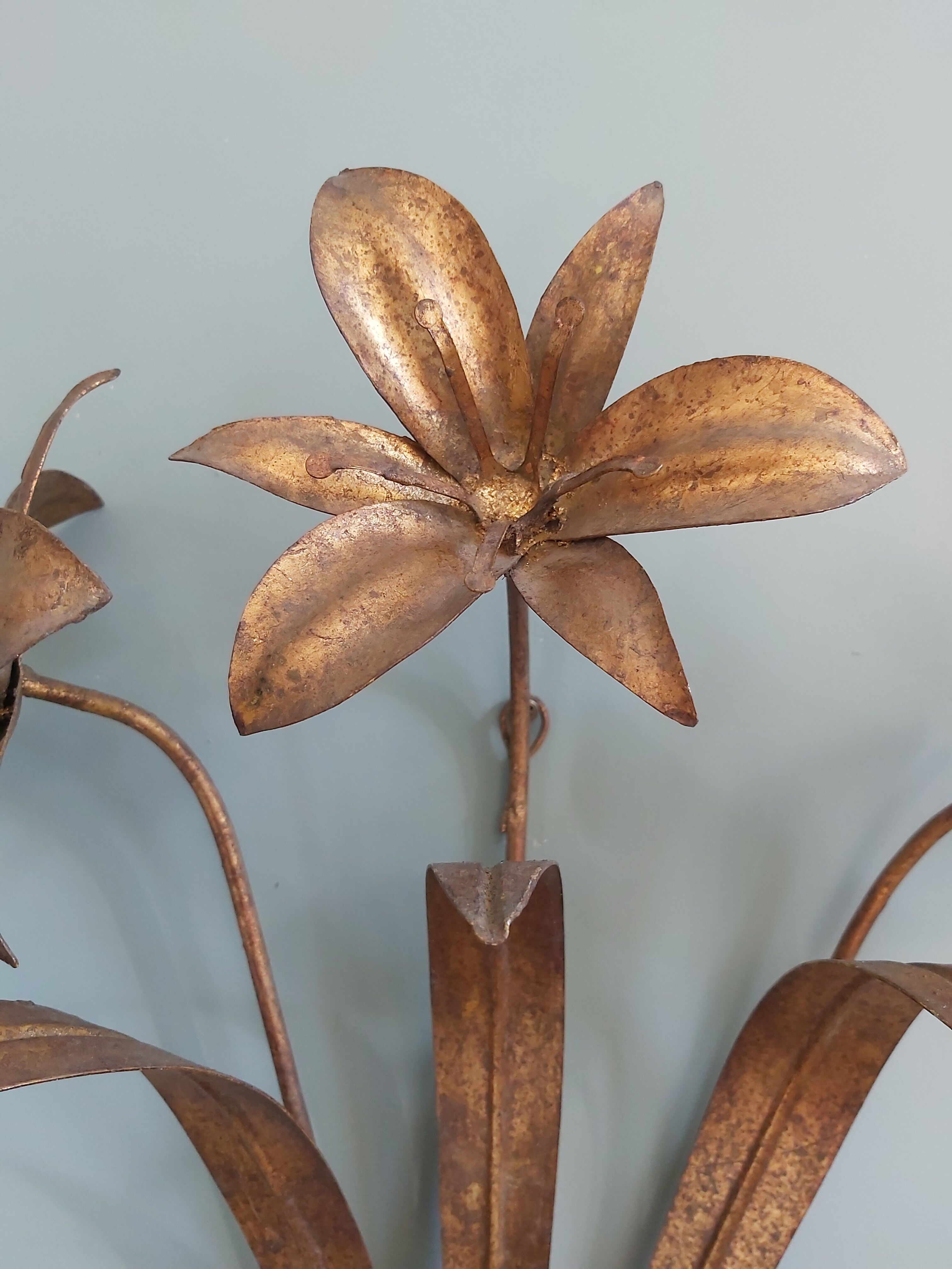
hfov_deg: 53.1
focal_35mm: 26
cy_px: 634
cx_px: 476
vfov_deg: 67.3
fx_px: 953
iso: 160
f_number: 1.7
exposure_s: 1/50
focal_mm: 3.92
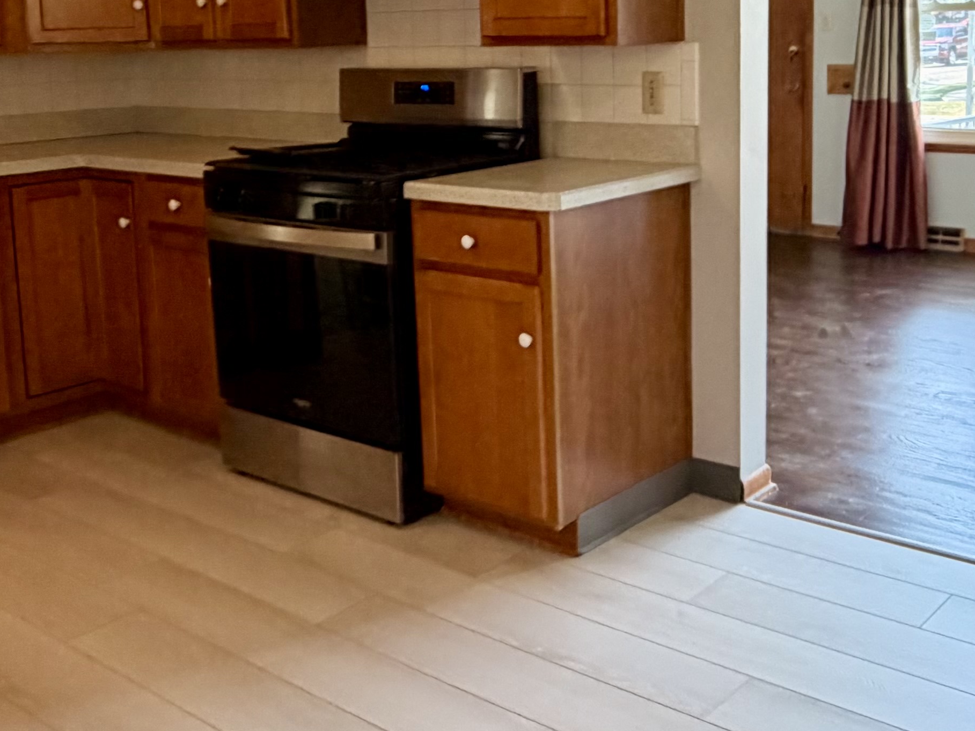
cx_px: 531
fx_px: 1239
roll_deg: +1.8
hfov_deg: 42.9
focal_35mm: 44
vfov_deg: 32.4
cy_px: 208
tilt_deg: -7.9
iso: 200
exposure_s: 1/60
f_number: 2.2
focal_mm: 2.22
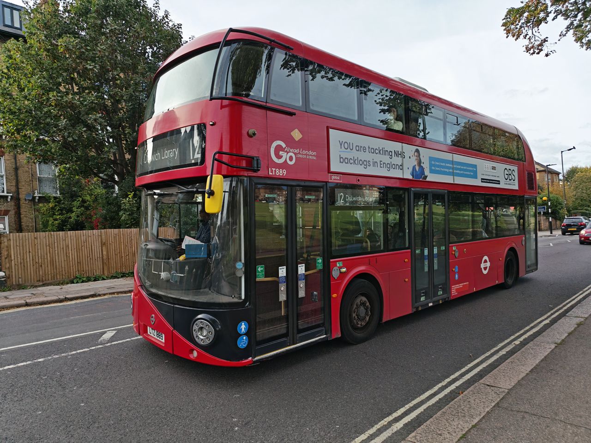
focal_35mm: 23
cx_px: 296
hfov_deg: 73.9
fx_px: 393
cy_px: 222
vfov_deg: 58.9
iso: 50
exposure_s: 1/1300
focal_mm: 5.4
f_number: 1.6
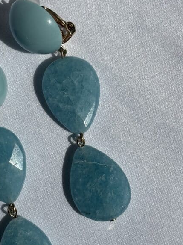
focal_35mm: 93
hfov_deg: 15.8
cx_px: 37
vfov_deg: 21.1
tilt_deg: -83.8
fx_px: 656
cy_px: 141
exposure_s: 1/7692
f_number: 1.6
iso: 32
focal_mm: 5.96
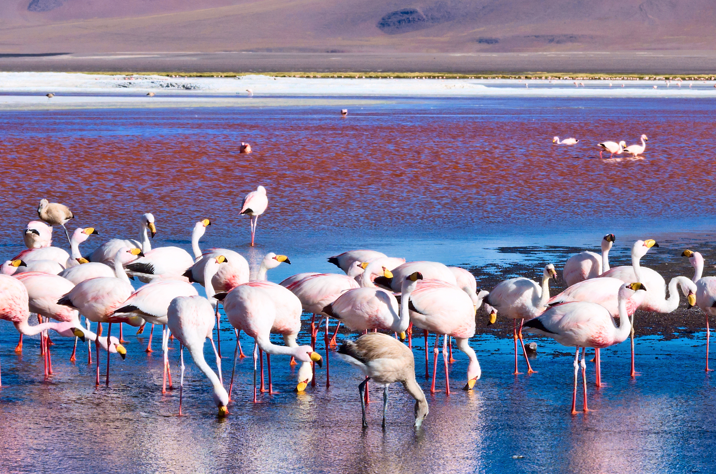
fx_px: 3315
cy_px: 89
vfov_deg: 8.2
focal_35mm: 167
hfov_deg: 12.2
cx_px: 693
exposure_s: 1/400
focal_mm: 50
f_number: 14
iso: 320
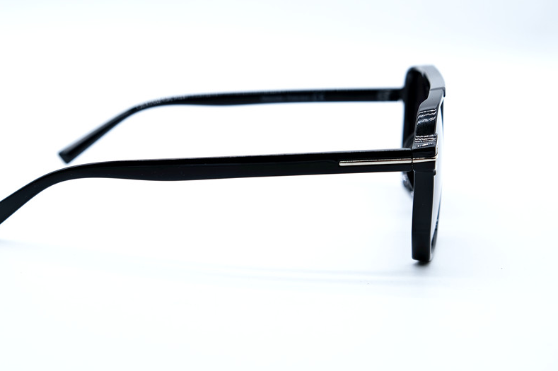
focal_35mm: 71
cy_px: 172
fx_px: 1100
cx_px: 210
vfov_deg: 19.2
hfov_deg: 28.4
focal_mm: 37.4
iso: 160
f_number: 5.6
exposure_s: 1/125
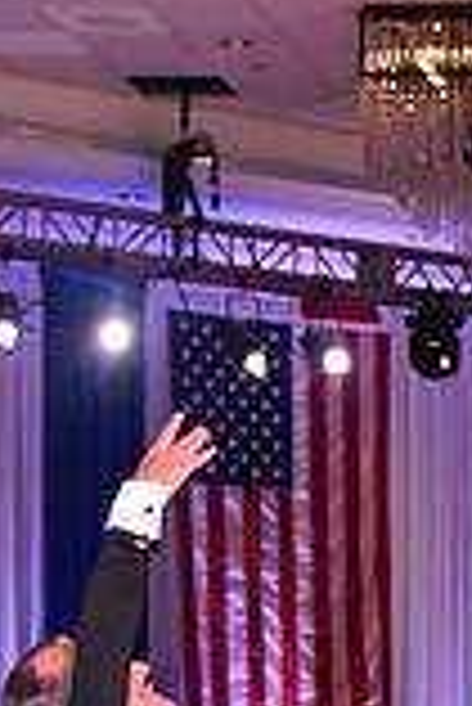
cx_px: 609
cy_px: 980
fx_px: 3473
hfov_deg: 7.7
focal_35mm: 177
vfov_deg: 11.2
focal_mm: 48
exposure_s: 1/320
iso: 2500
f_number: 6.3
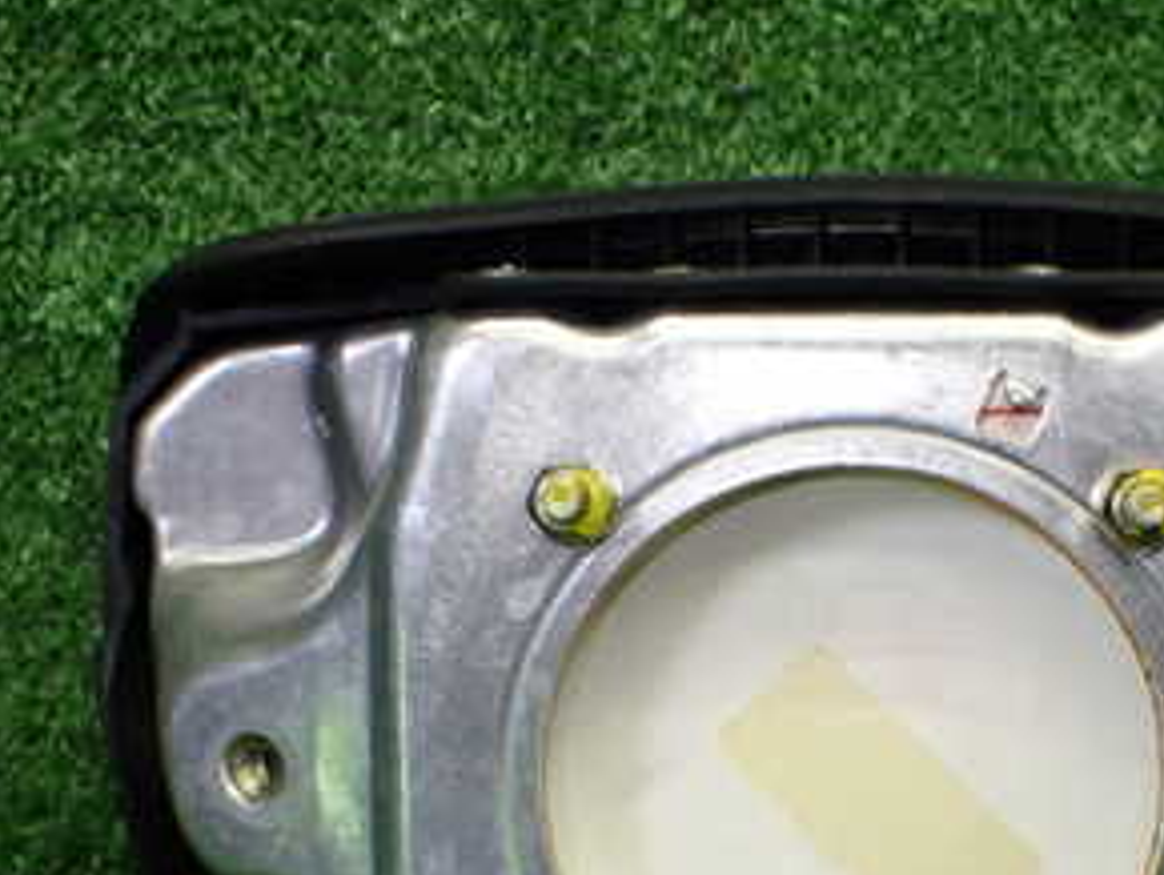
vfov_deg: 23.1
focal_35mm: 62
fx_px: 2087
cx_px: 799
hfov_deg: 30.9
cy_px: 795
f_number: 2.3
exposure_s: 1/125
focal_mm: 5.4
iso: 250
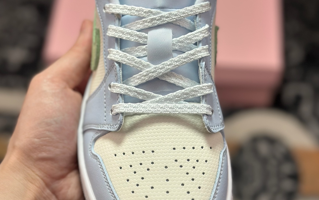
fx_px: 591
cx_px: 160
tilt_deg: -56.6
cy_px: 93
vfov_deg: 19.1
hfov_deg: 30.2
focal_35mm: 68
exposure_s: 1/1916
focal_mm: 6.86
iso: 100
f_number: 1.78
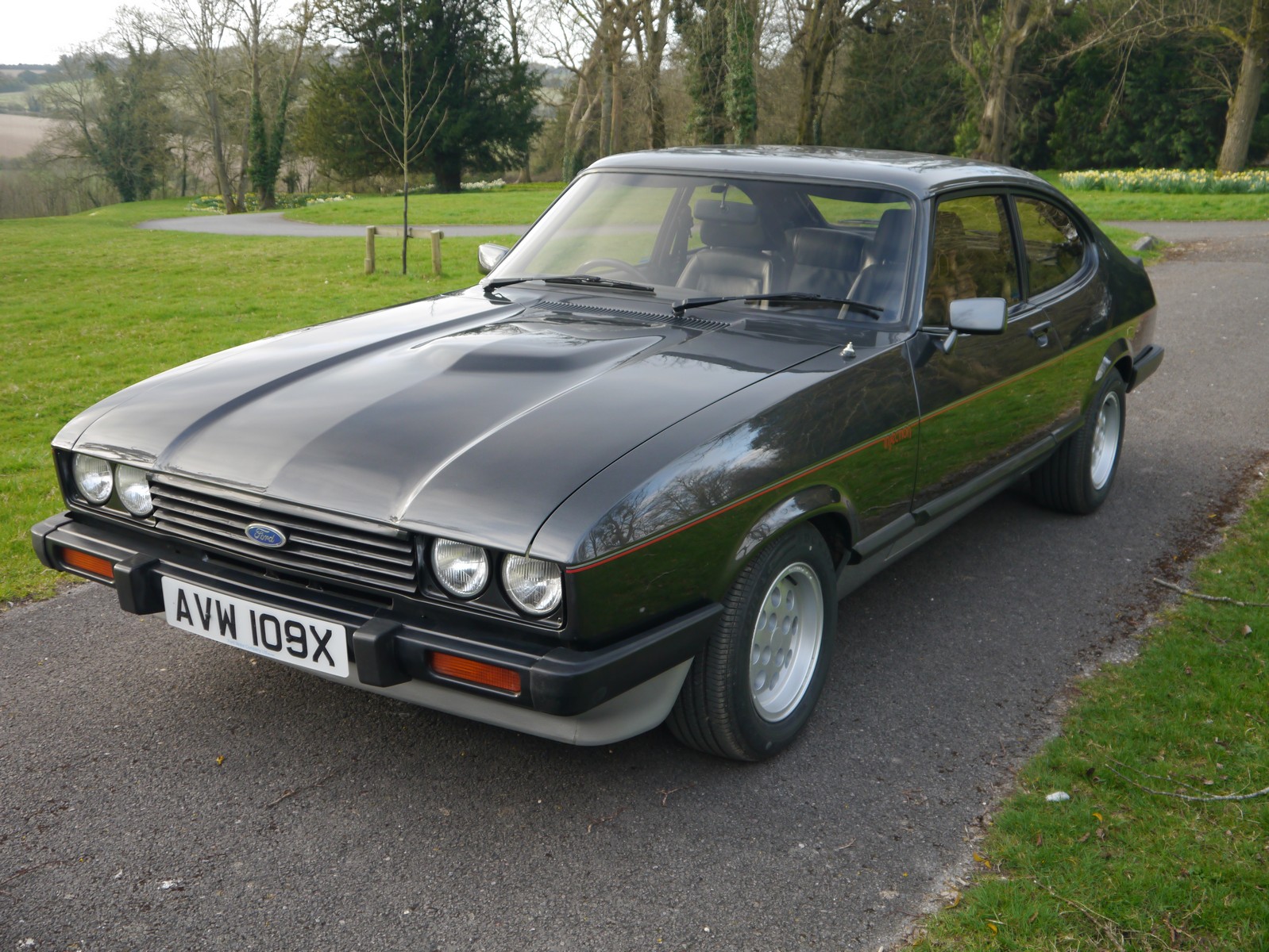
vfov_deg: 34.4
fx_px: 1540
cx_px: 634
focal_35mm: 42
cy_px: 476
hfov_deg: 44.8
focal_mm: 21
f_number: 4.3
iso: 250
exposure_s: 1/60
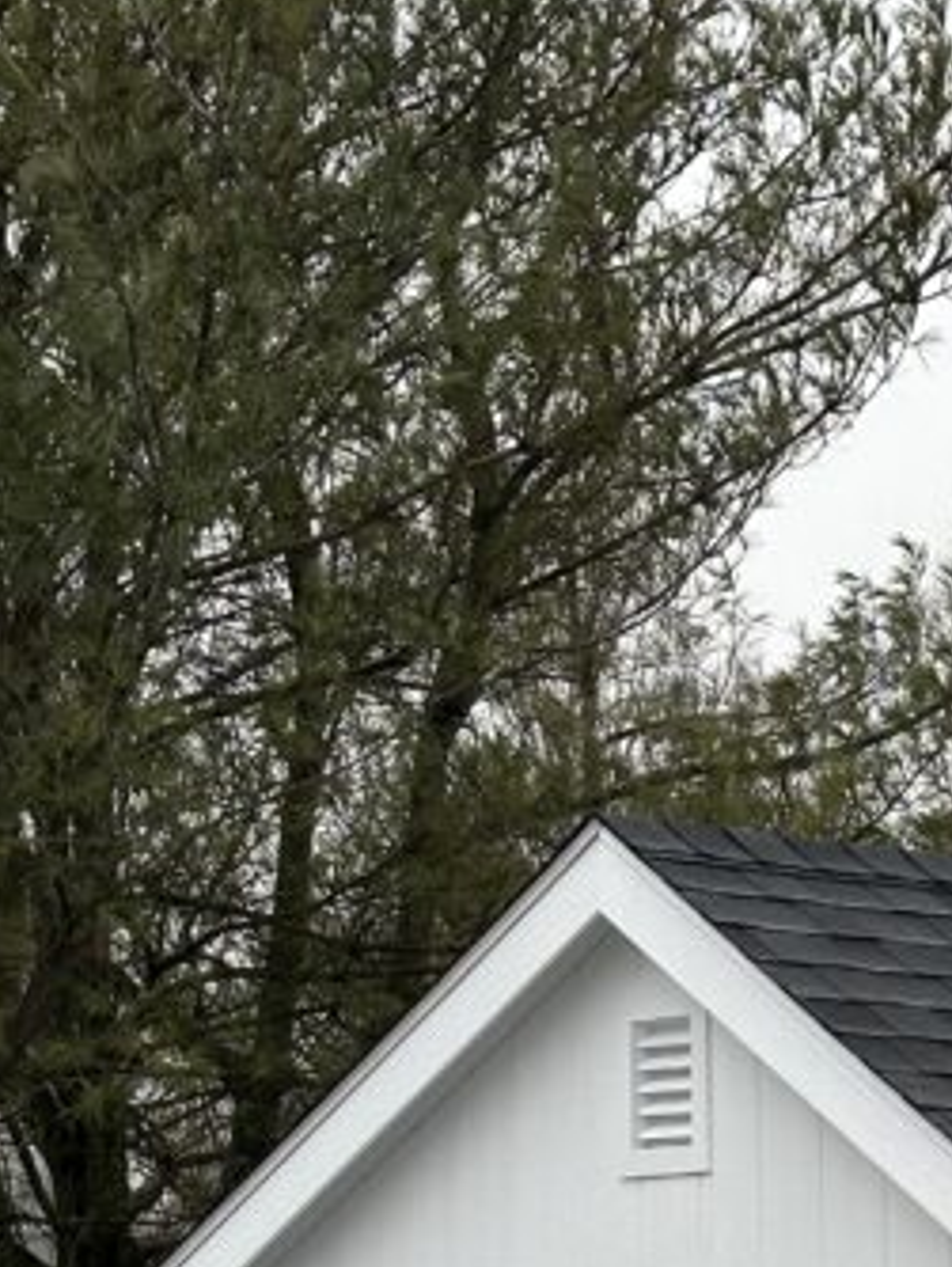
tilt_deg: -5.1
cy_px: 1707
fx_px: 5383
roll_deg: +1.4
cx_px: 1384
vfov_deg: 12.9
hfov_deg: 9.8
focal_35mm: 147
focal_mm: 6.86
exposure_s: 1/390
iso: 64
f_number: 1.78
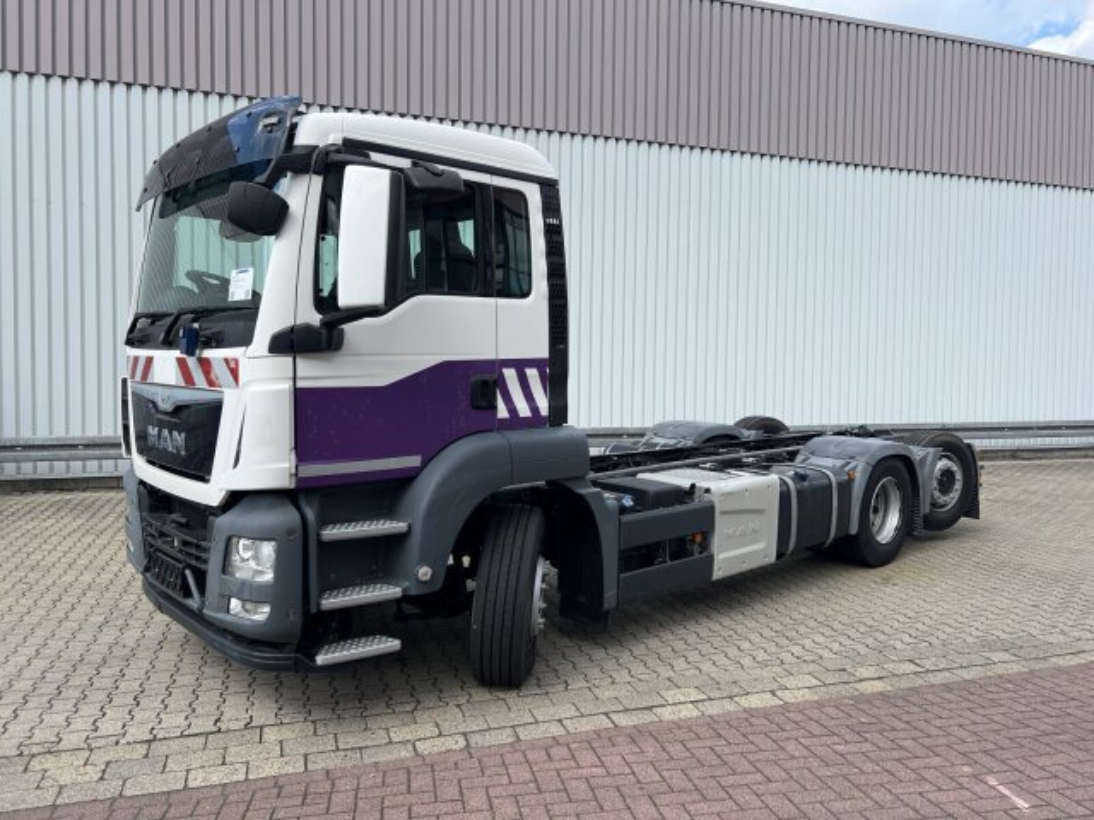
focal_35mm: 26
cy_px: 410
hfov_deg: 67.3
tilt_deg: -3.0
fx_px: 822
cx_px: 547
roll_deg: -0.5
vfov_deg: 53.1
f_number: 1.5
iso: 50
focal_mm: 5.7
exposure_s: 1/2083
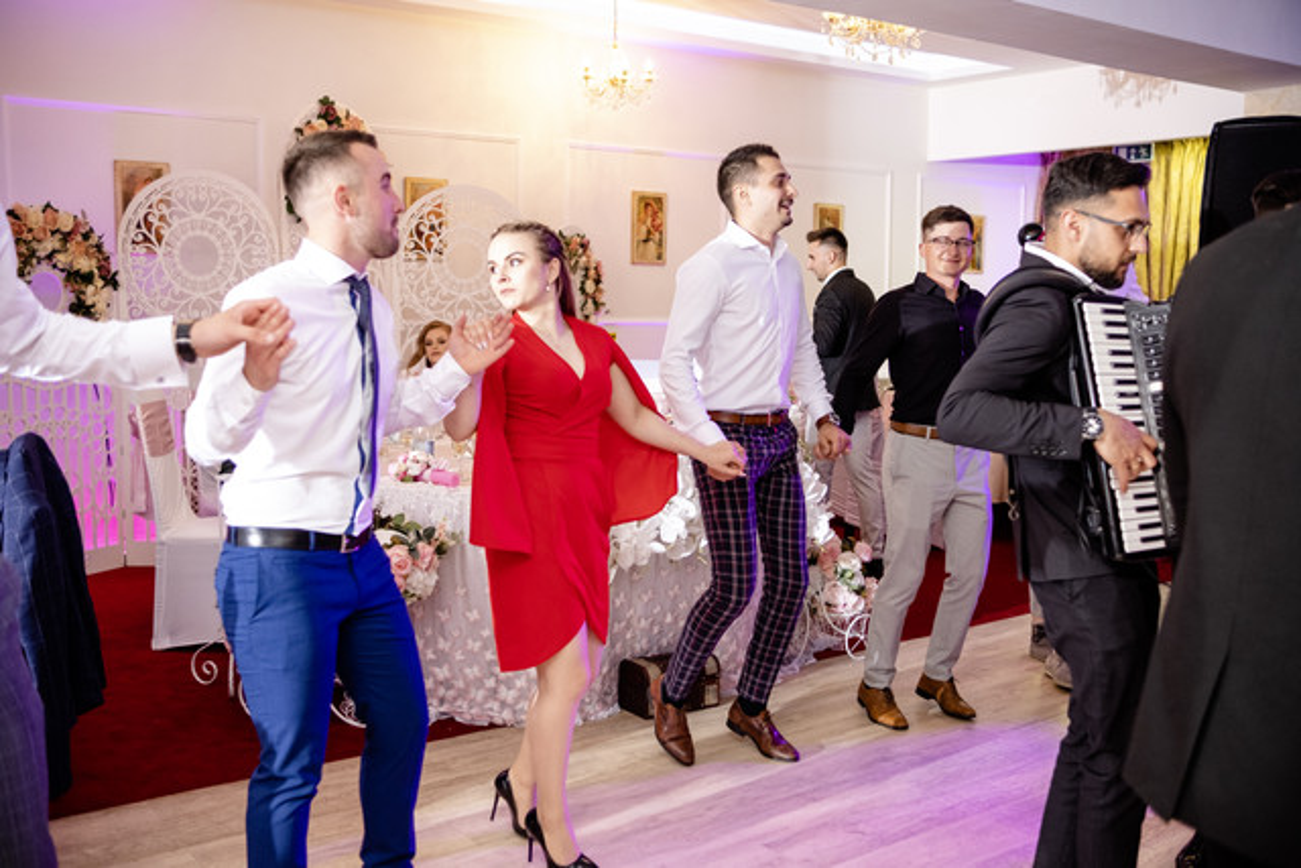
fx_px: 1265
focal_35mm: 35
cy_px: 434
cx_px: 650
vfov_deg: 37.9
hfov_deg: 54.4
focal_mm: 23
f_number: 2
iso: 1000
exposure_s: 1/200
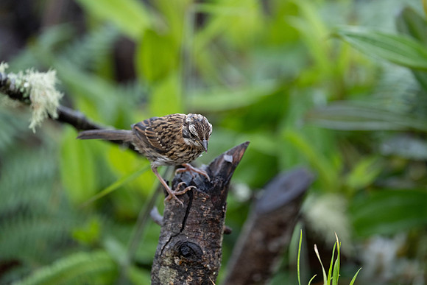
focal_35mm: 560
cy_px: 142
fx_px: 6643
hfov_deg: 3.7
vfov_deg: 2.5
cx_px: 214
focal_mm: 560
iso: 1600
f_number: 4
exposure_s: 1/500
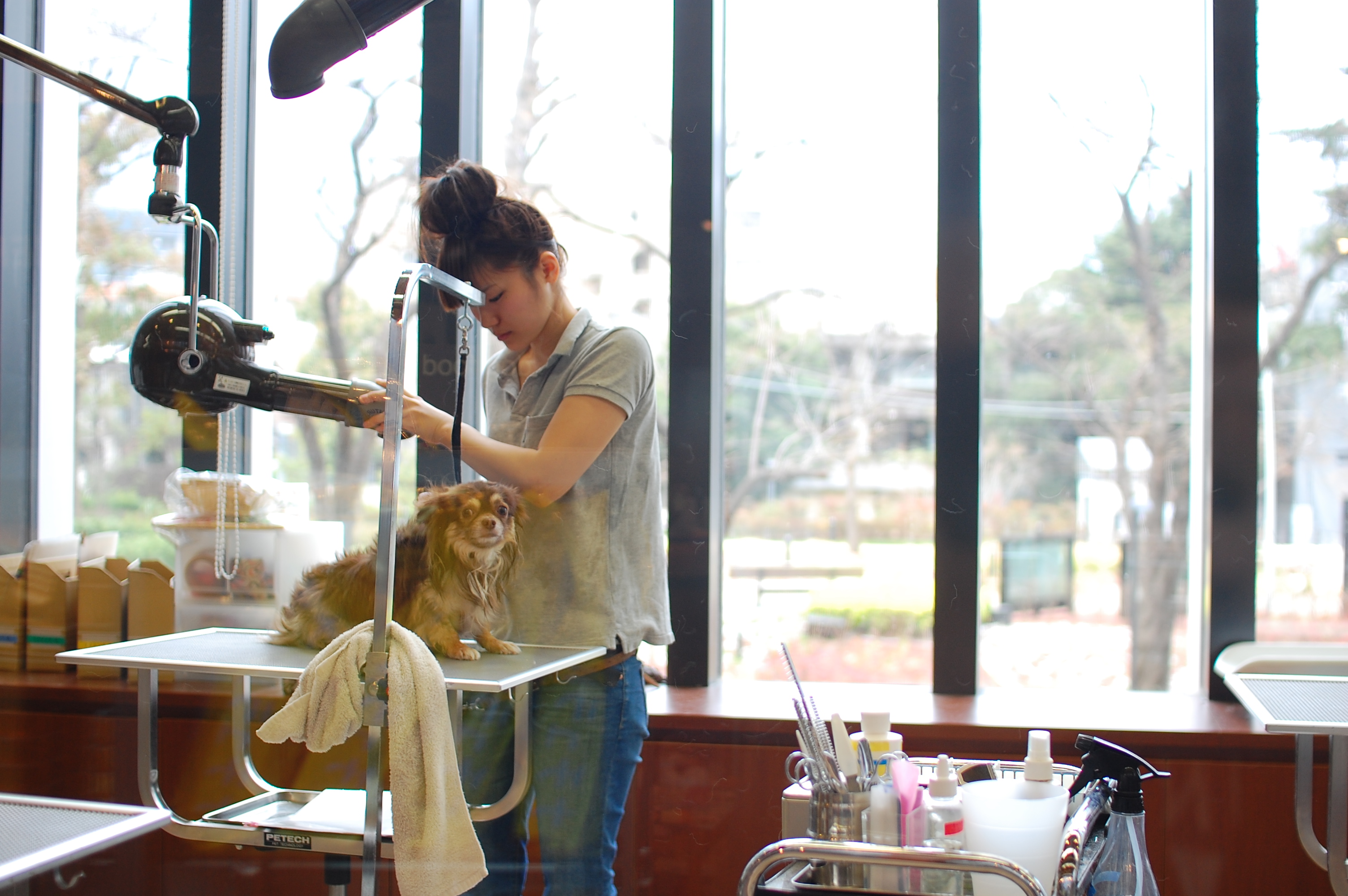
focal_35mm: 45
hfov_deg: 43.6
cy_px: 448
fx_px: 1683
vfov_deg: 29.8
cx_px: 674
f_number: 2.5
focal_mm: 30
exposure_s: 1/250
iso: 200
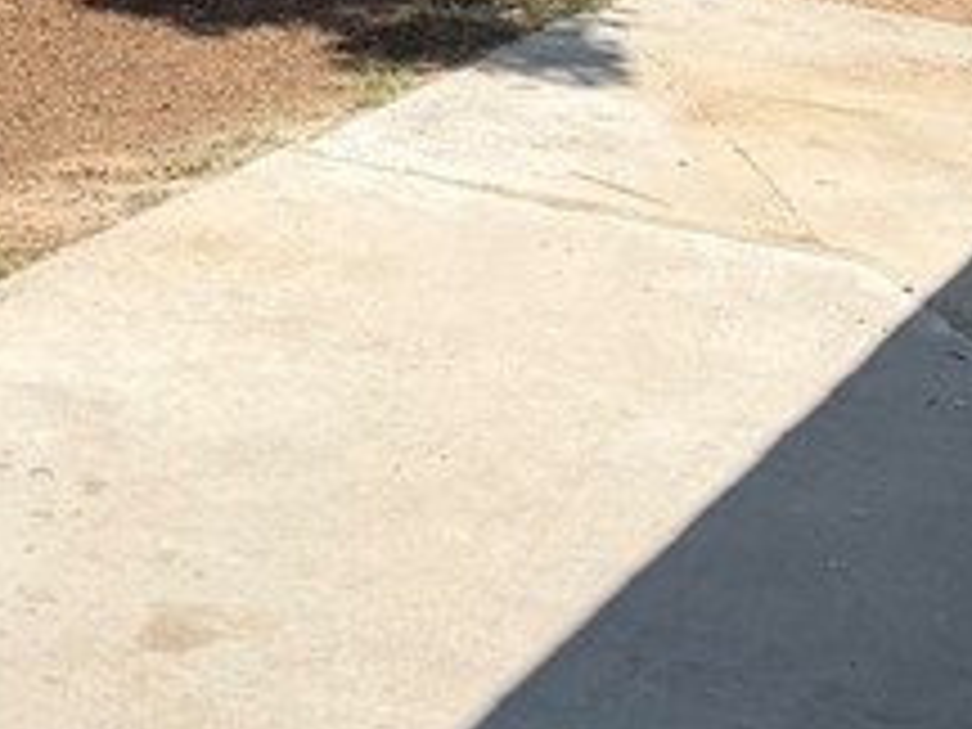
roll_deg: -2.3
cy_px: -490
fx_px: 3201
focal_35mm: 114
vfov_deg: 12.1
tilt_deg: -4.8
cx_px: 238
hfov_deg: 17.2
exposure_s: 1/3279
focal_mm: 6.76
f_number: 1.78
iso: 80
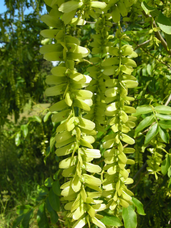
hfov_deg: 40.7
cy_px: 114
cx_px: 86
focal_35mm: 35
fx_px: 231
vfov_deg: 52.6
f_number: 4.8
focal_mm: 7.5
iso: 64
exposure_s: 1/210
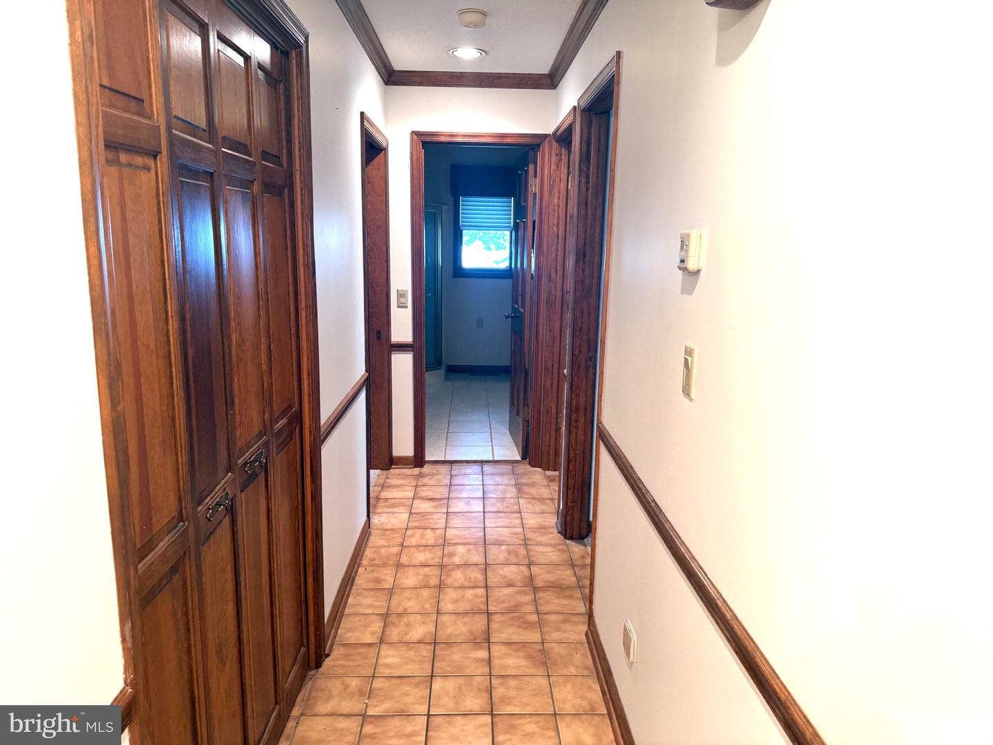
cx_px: 496
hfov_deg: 71.6
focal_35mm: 24
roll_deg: -0.8
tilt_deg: -10.6
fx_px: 688
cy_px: 372
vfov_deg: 56.8
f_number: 1.78
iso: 250
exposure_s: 1/60
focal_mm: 6.76
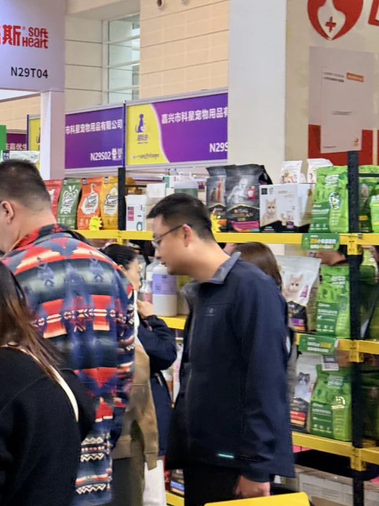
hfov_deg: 17.4
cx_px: 55
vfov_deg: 23.2
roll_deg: -2.7
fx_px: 1227
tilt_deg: +5.3
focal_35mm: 84
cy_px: 157
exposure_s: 1/100
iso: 100
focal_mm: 6.76
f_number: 1.78
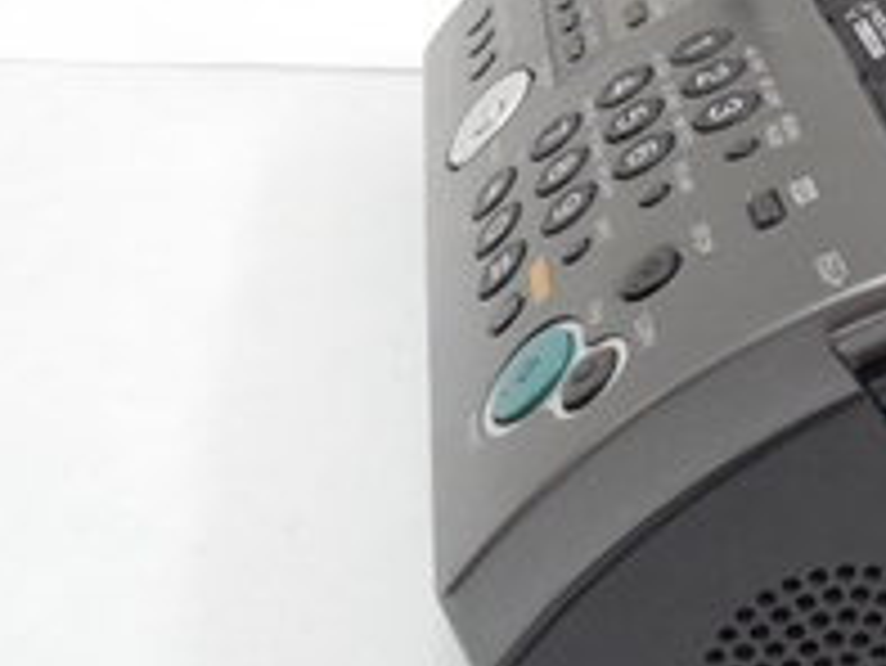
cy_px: 194
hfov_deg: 24.2
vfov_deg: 19.1
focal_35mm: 77
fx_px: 1972
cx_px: 890
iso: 800
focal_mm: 6.8
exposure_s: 1/50
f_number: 4.2
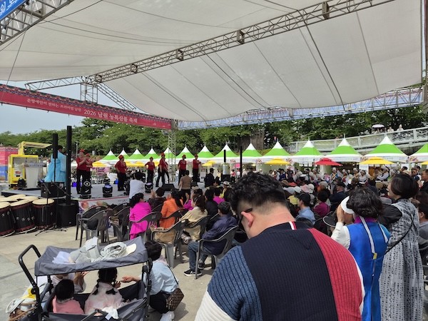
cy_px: 160
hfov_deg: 73.9
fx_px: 284
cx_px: 214
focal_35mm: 23
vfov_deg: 58.9
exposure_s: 1/4192
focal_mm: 5.4
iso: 50
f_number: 1.8
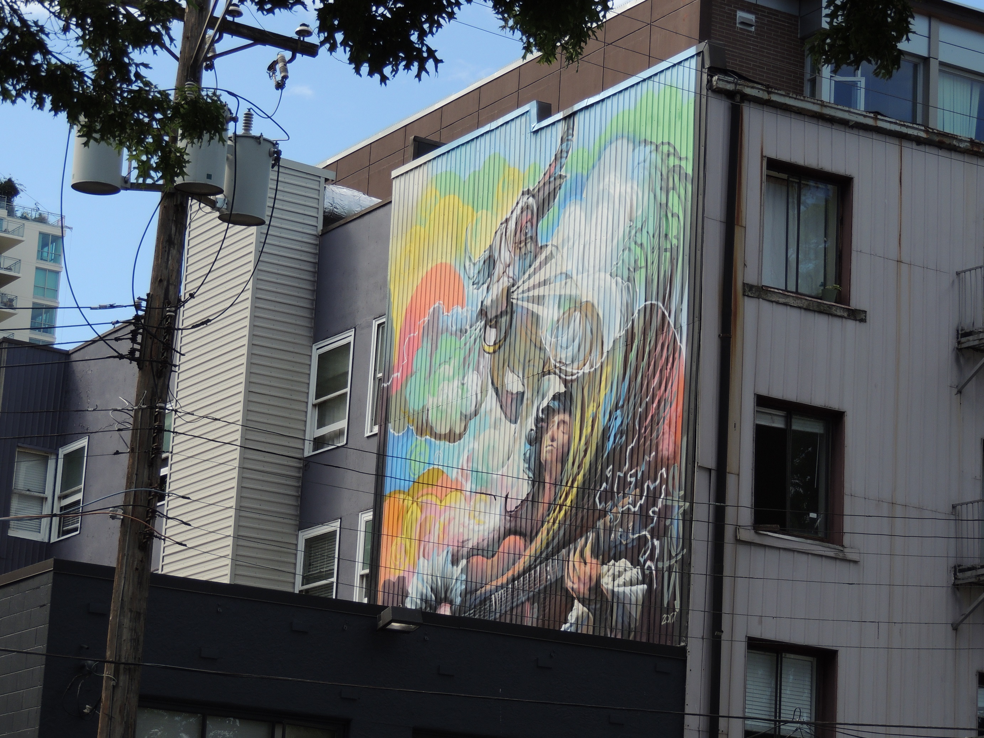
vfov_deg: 14.8
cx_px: 492
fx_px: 2843
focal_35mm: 100
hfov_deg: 19.6
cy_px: 369
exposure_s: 1/500
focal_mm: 17.8
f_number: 4.1
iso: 100
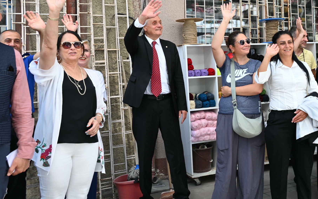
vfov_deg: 30.7
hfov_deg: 47.7
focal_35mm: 41
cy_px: 51
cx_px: 204
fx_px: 355
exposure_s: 1/250
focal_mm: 24
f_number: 5
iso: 200
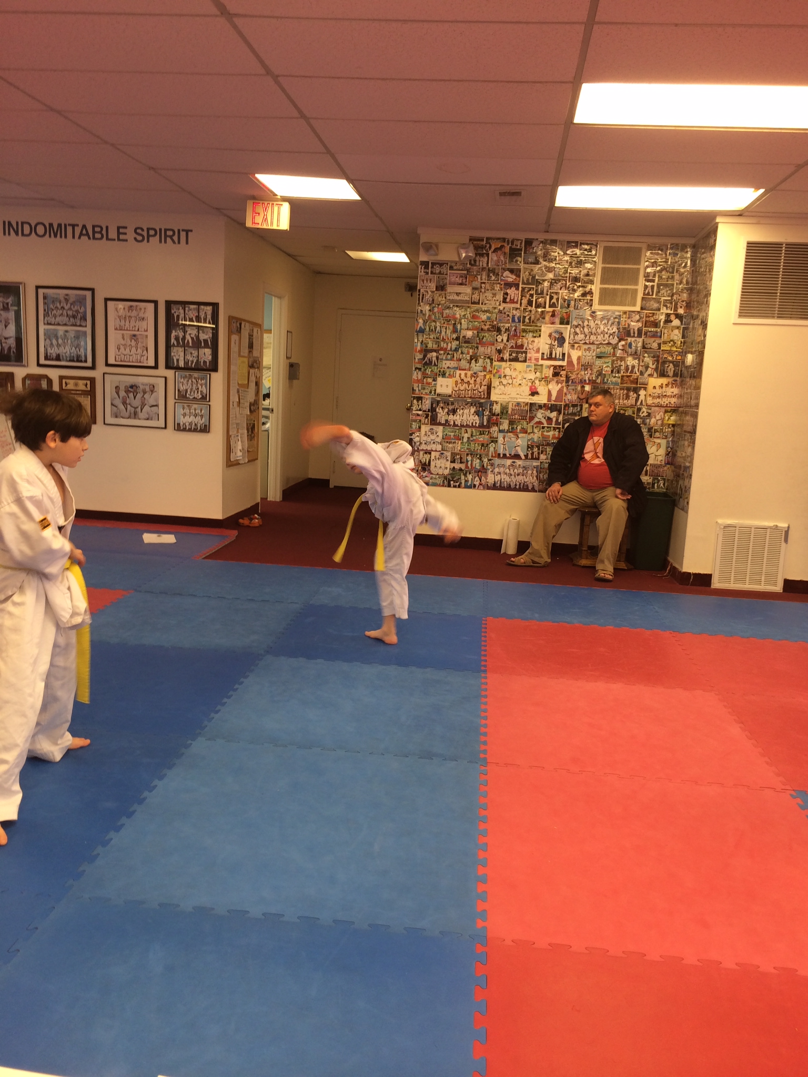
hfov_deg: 46.8
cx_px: 404
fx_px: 934
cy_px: 538
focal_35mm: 30
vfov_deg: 60.0
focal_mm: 4.12
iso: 50
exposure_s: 1/30
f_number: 2.2
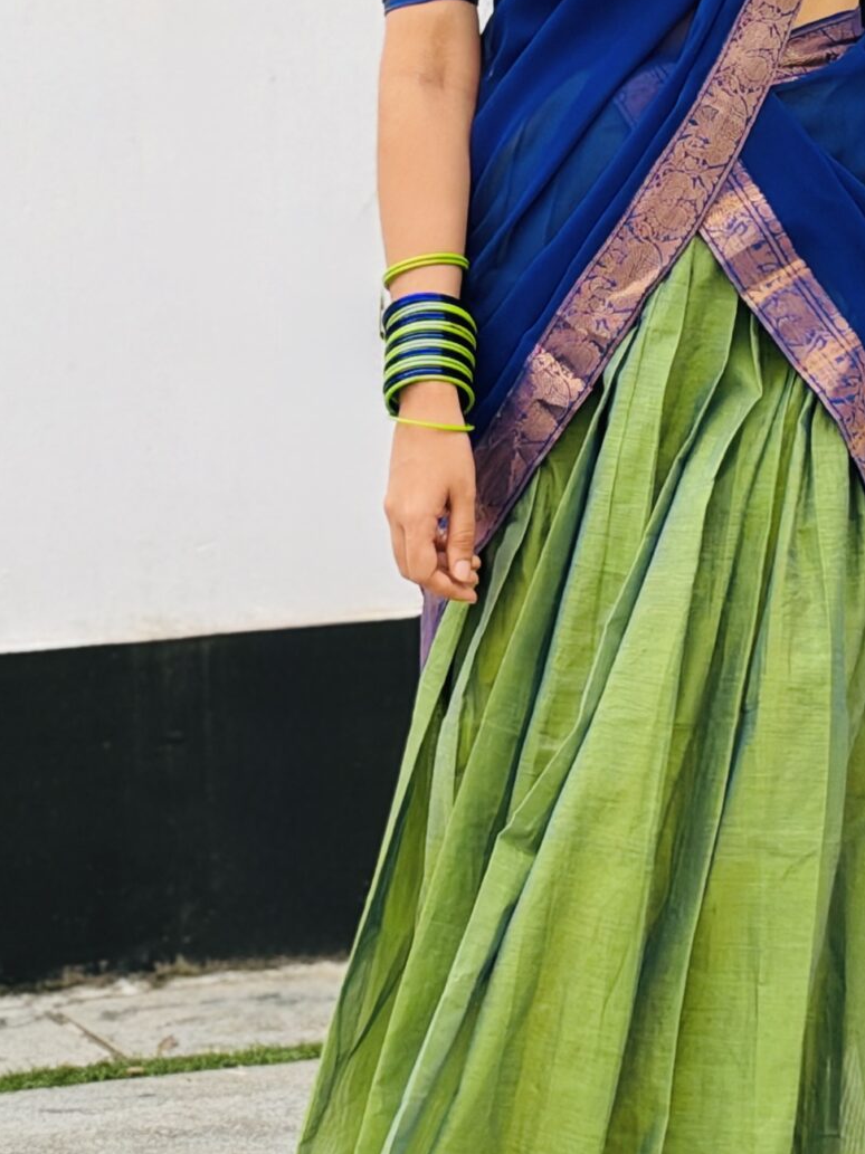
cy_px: 370
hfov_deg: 12.4
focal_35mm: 119
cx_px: 587
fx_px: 3967
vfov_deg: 16.5
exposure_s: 1/121
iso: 64
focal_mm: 6.93
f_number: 1.8
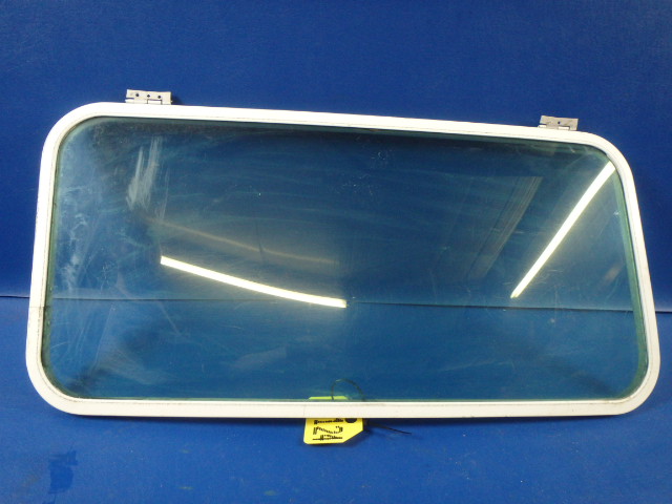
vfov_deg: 49.7
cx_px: 336
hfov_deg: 63.4
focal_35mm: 28
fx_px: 544
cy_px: 252
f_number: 3.9
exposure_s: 1/30
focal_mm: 5
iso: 500
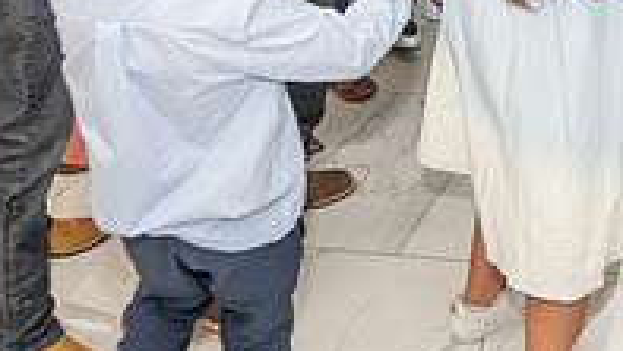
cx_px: 629
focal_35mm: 74
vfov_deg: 15.1
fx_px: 1223
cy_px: -182
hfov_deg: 26.9
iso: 800
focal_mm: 24
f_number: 3.2
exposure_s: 1/160
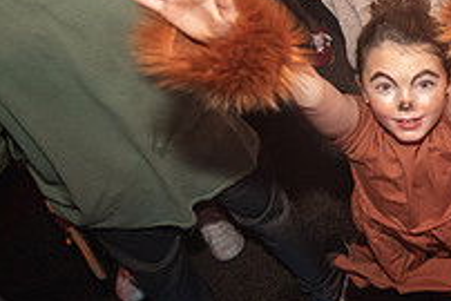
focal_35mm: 46
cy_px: 101
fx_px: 577
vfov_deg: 29.1
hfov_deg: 30.5
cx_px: 625
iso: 2000
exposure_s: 1/40
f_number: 3.5
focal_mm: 16
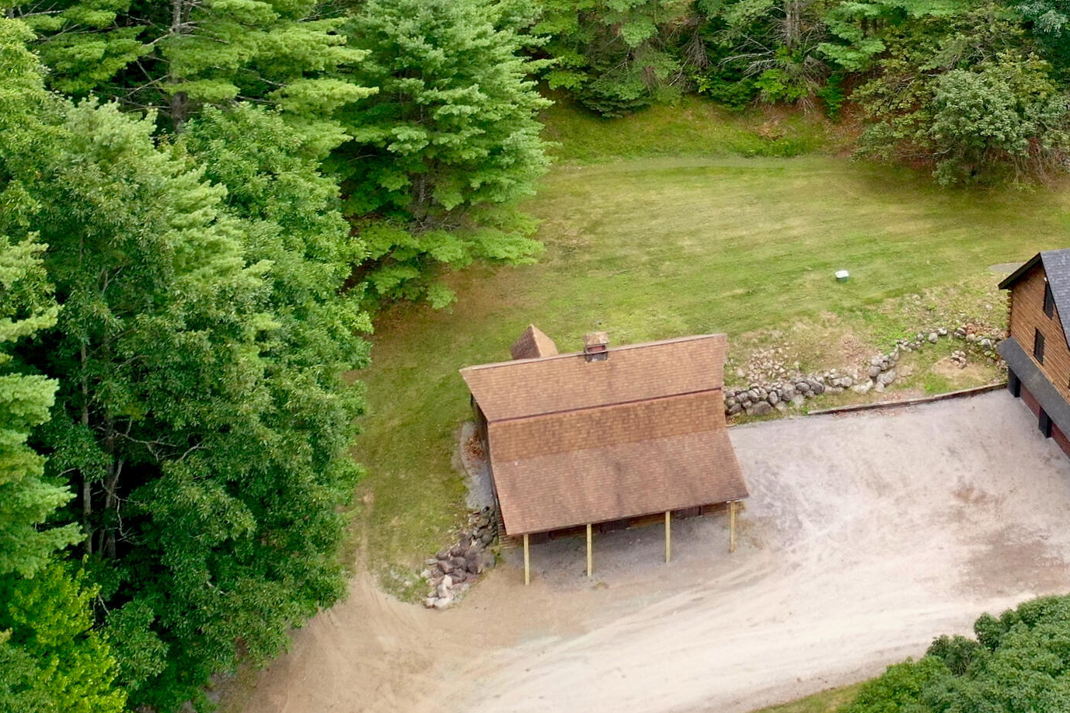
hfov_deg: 31.8
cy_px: 40
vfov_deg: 21.6
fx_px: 1813
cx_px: 897
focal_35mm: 61
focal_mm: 10.26
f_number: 2.8
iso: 500
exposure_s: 1/15
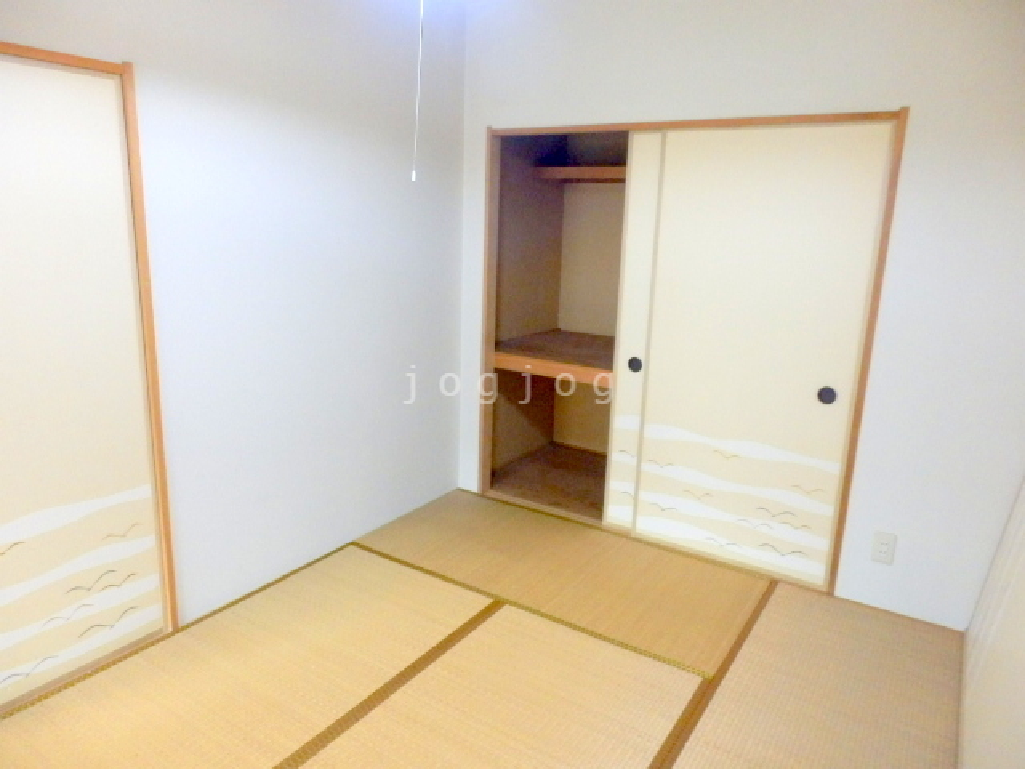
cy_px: 384
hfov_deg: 71.6
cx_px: 512
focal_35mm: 24
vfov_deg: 56.8
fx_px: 711
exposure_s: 1/30
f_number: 3
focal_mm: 4.2
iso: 640
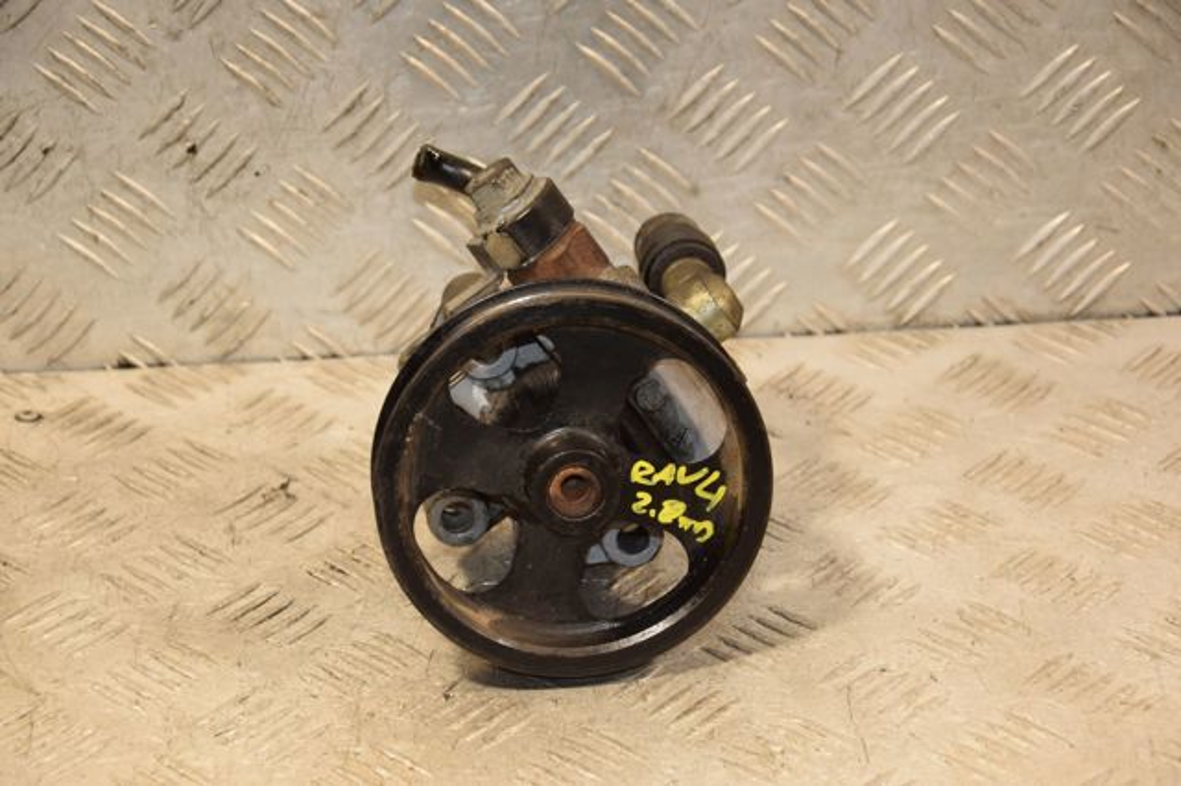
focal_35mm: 105
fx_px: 3443
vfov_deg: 13.0
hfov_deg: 19.5
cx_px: 590
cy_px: 393
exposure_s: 1/160
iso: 800
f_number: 5.3
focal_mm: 70
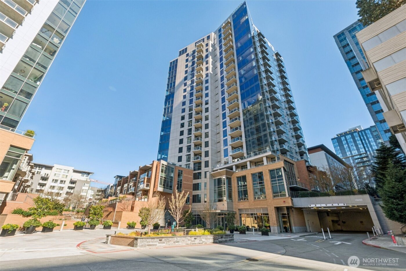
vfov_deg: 77.3
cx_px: 203
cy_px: 136
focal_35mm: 15
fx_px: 169
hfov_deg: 100.4
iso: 200
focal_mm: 10
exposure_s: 1/80
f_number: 10
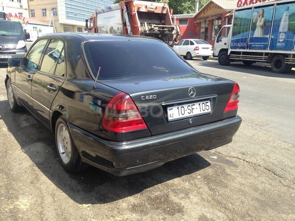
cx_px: 148
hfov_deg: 55.4
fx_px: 281
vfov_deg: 42.9
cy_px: 110
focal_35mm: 33
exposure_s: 1/441
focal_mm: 4.12
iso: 50
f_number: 2.4
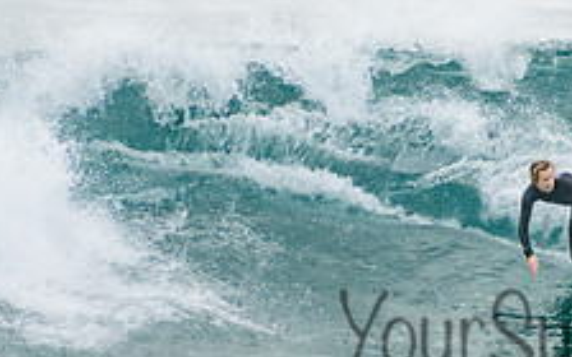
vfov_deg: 0.9
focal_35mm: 1448
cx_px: 552
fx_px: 22573
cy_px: 176
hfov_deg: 1.5
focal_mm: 400
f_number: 6.3
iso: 500
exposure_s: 1/1250
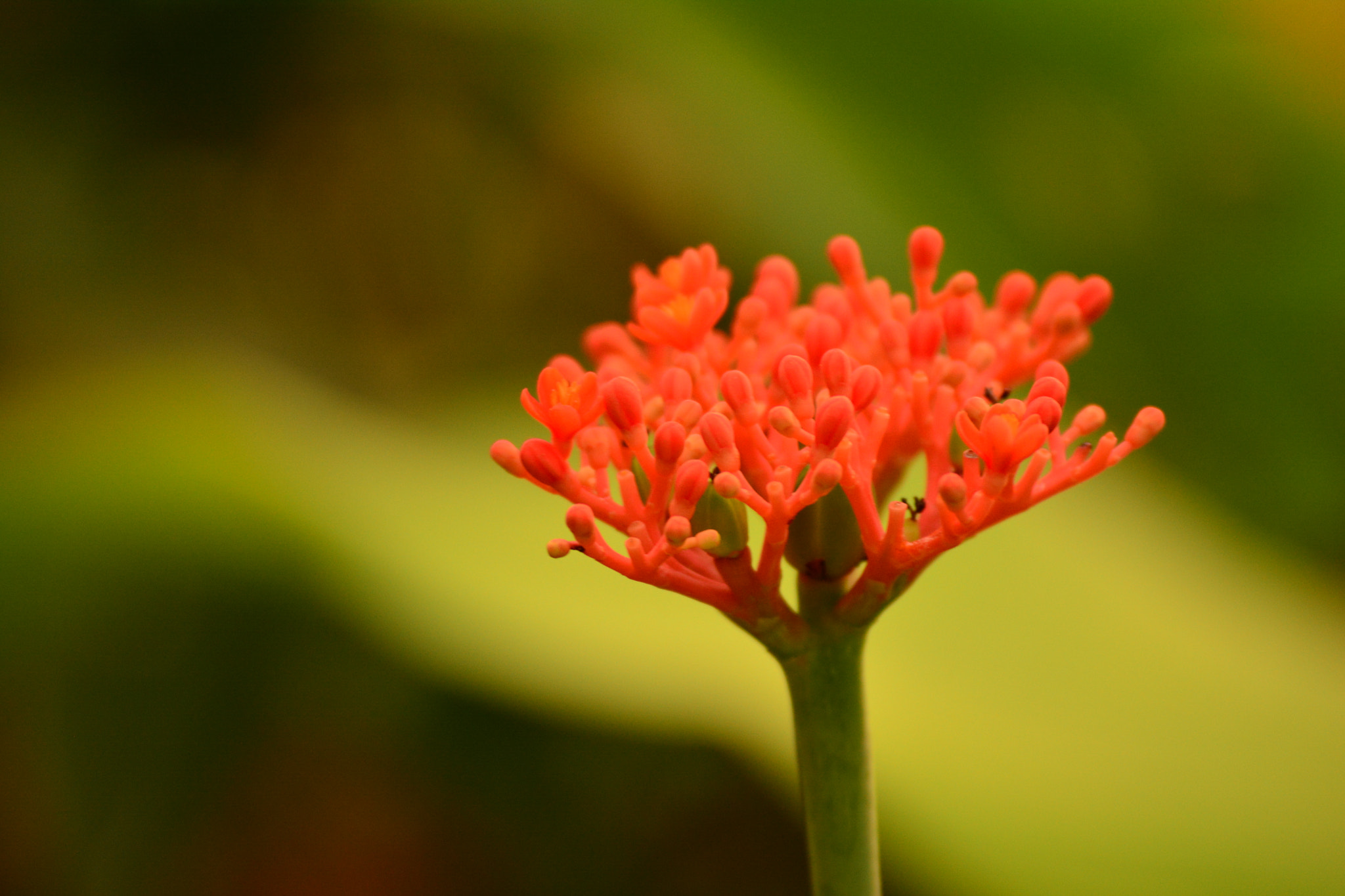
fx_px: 11207
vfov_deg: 4.6
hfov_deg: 6.9
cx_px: 672
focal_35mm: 300
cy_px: 448
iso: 640
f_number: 5.6
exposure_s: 1/200
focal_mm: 200
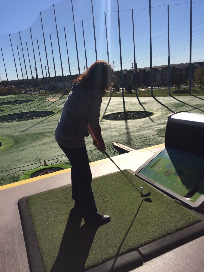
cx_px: 102
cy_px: 136
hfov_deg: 48.2
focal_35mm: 29
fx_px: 228
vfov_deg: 61.7
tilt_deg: -16.3
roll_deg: +6.4
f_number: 2.2
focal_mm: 4.15
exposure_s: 1/4566
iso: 40
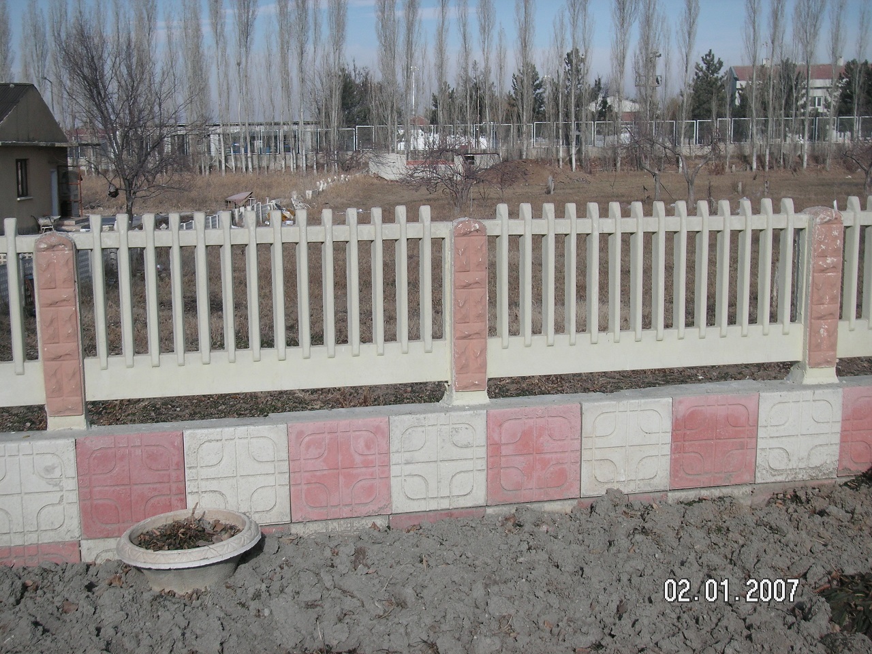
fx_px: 1184
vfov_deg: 30.9
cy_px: 327
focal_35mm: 47
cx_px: 436
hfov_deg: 40.4
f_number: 3.6
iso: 50
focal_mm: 7.7
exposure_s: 1/750
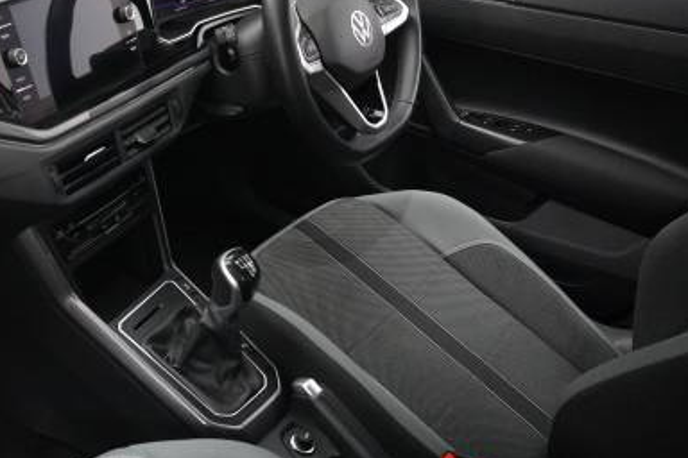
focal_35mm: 40
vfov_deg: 33.3
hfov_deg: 45.7
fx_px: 764
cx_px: 125
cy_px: 190
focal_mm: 16
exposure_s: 1/125
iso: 6400
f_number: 3.5
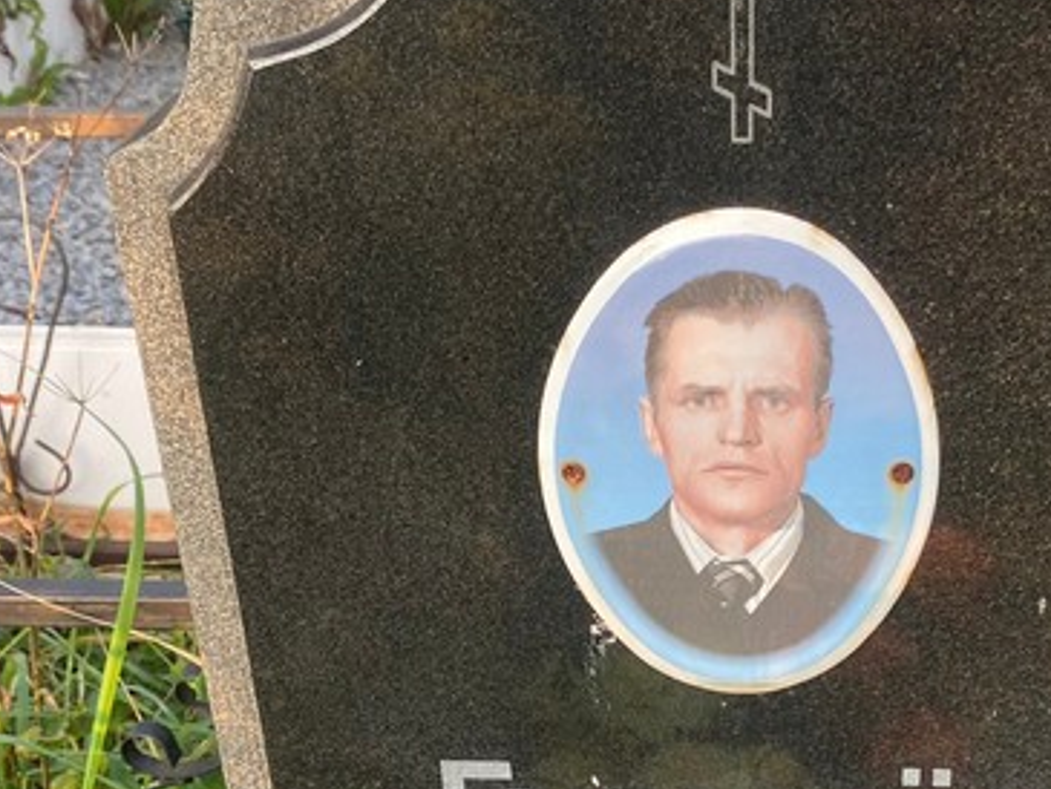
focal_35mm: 57
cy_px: 544
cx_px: 743
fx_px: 1731
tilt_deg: -34.6
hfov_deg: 33.3
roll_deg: +0.4
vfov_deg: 25.5
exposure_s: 1/122
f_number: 1.8
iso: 32
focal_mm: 4.25
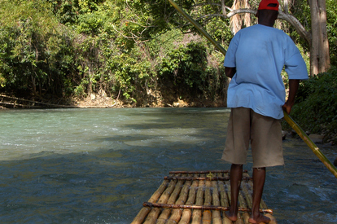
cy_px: 92
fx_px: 589
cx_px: 116
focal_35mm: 63
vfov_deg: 21.5
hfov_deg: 31.7
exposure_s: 1/250
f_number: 8
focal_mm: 24
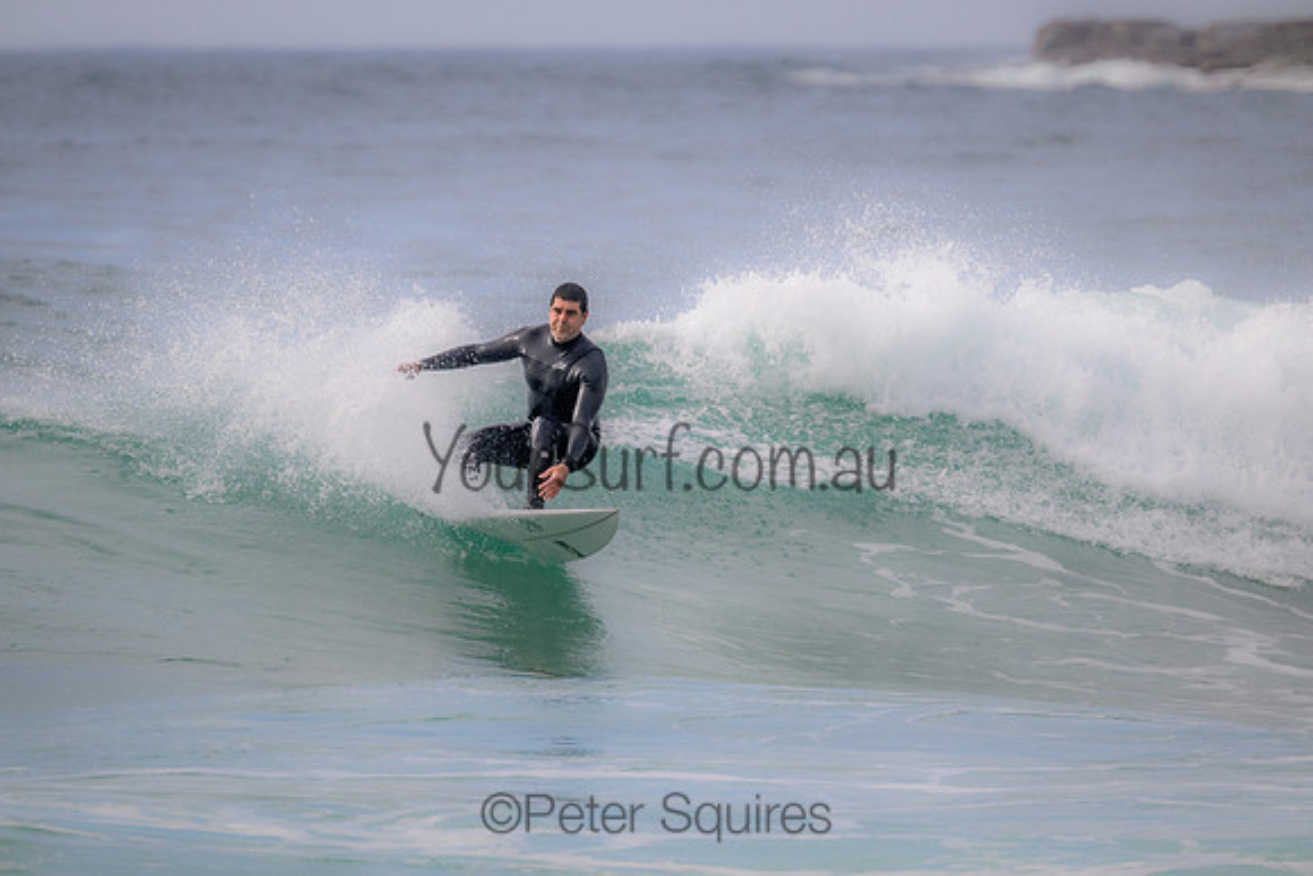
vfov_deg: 2.0
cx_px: 656
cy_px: 438
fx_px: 24806
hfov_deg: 3.0
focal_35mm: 680
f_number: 11
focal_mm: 680
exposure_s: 1/2000
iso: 1400
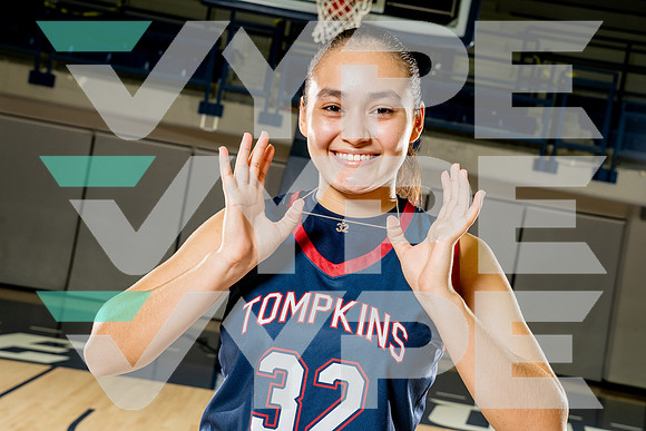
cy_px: 216
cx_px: 323
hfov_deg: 41.9
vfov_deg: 28.7
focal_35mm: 47
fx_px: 844
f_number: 8
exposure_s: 1/250
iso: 640
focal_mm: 47
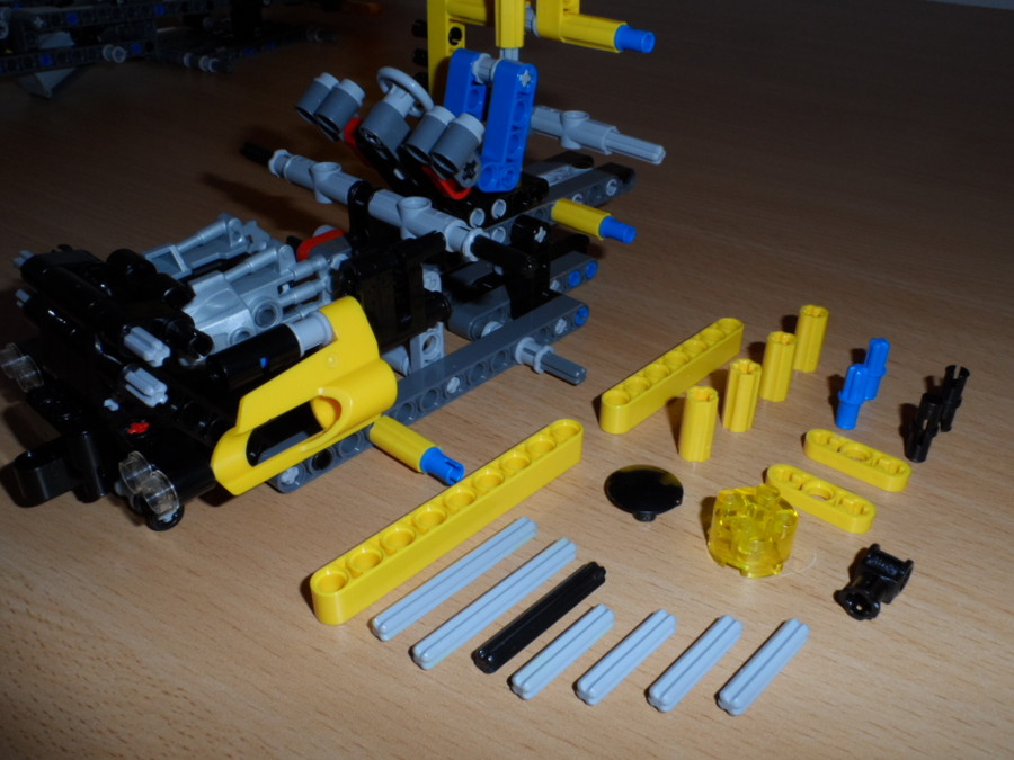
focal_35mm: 32
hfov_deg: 56.8
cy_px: 380
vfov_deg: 44.2
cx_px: 507
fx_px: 937
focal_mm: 5.3
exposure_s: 1/15
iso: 100
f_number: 6.8
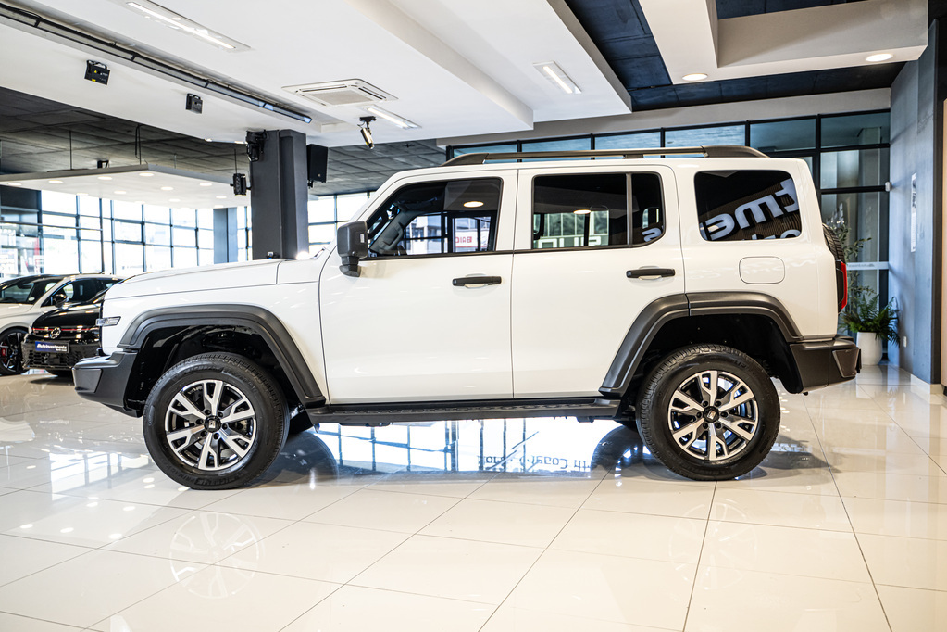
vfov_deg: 46.4
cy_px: 316
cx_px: 474
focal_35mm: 28
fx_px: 736
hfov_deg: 65.5
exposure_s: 1/160
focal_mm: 28
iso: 500
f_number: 2.8
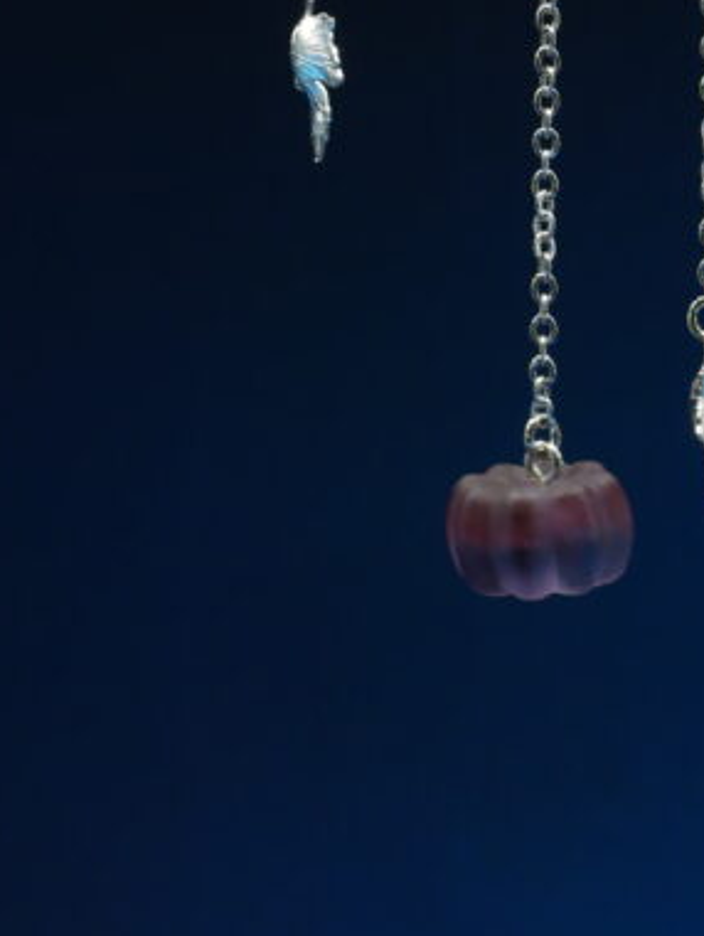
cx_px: 593
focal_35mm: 126
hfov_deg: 11.7
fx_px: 3409
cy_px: 151
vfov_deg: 15.5
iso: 800
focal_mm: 30
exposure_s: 1/60
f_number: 6.3
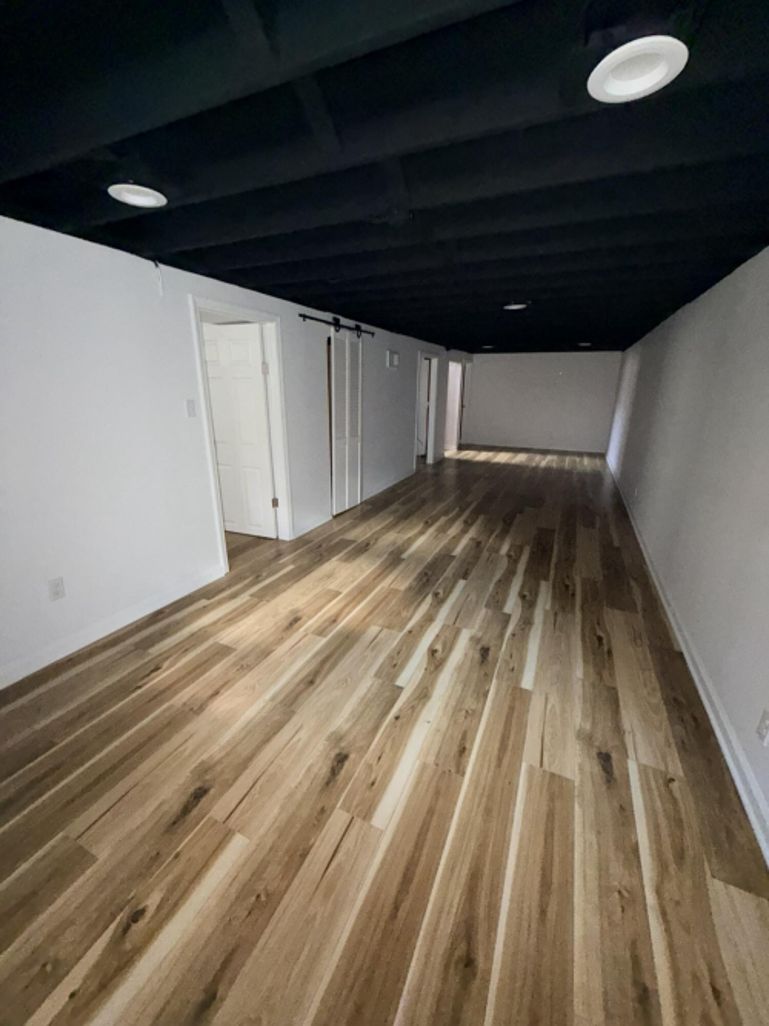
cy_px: 513
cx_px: 384
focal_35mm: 14
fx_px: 415
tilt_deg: -17.2
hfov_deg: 85.7
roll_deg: +0.4
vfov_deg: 102.1
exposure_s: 1/30
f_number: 2.2
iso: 400
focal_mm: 2.22
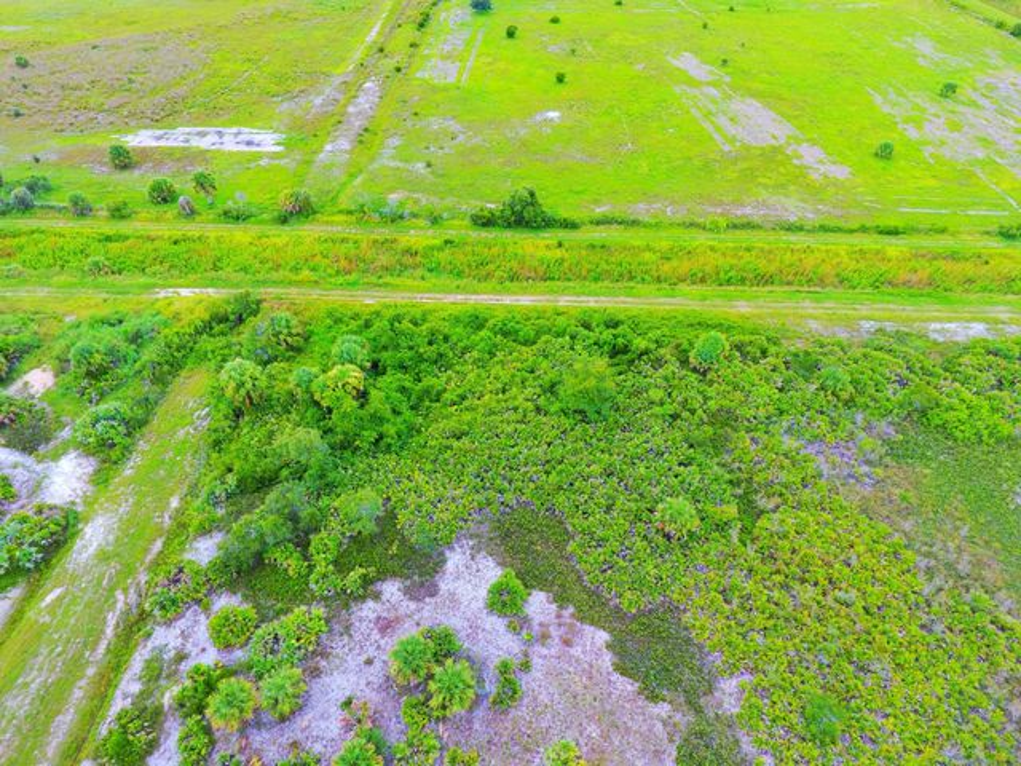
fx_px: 590
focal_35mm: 20
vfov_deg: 66.0
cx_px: 510
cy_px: 383
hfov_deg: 81.7
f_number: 2.8
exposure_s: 1/100
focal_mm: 3.61
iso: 102
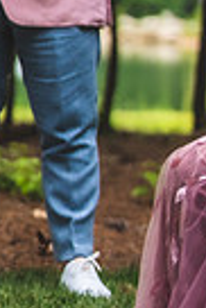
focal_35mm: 388
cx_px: -415
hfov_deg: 3.5
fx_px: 3322
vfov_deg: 5.3
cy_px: 4
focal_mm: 82
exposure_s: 1/800
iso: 800
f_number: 3.2
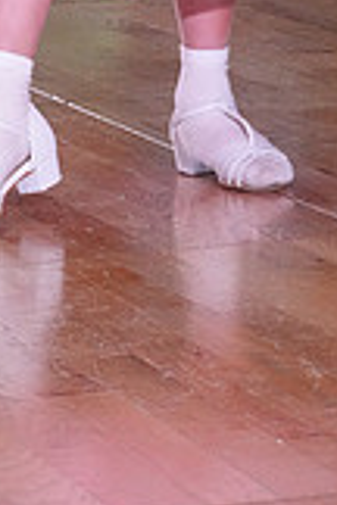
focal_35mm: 311
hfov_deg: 4.4
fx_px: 4367
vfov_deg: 6.5
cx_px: 105
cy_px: -374
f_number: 9
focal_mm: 87
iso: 4000
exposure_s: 1/200
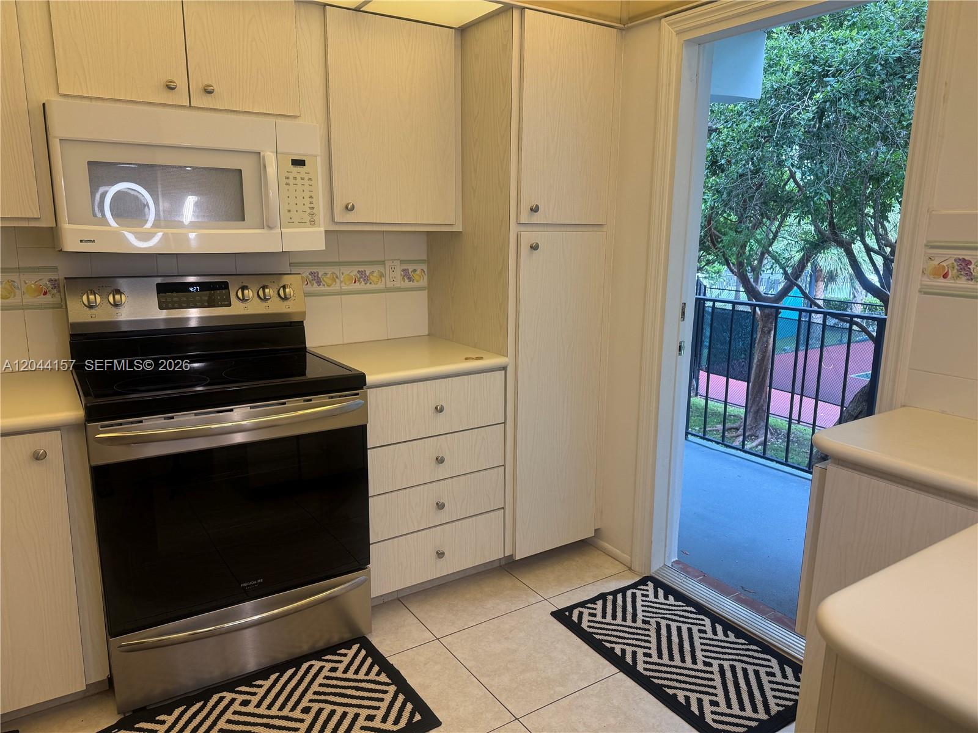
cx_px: 489
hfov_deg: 71.6
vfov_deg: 56.8
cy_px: 366
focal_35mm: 24
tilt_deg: -12.1
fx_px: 678
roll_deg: -0.6
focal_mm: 6.76
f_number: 1.78
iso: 80
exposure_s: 1/120
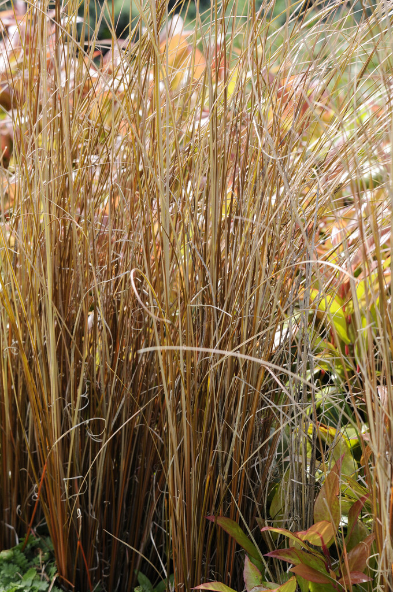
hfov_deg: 10.7
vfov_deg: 16.1
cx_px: 196
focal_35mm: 128
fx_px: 2093
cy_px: 296
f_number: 7.1
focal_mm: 85
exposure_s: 1/500
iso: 400
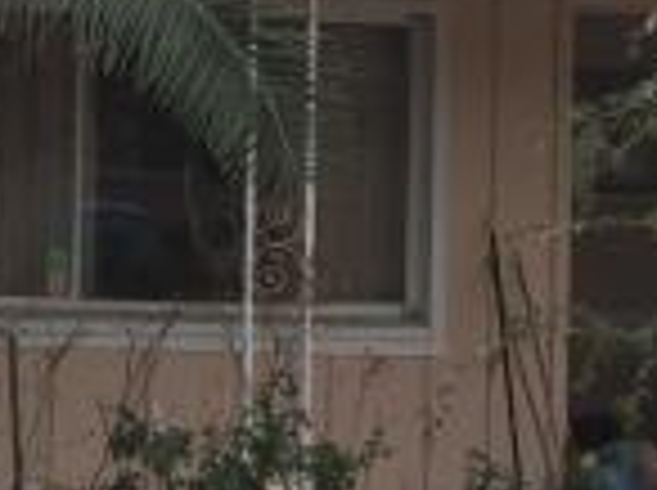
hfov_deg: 9.2
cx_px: -608
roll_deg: -0.6
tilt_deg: +0.9
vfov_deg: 7.2
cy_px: 40
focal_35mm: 204
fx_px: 3865
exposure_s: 1/565
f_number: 2.2
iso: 32
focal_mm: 4.15
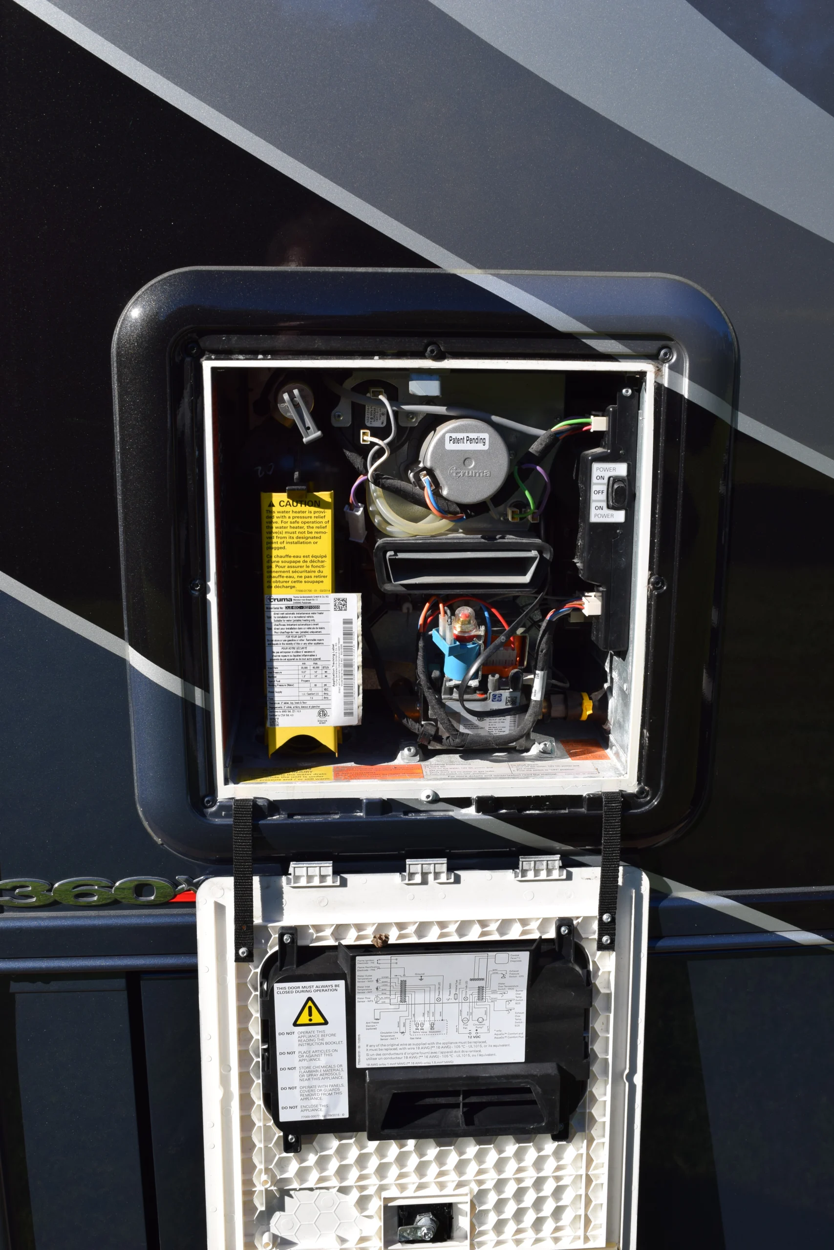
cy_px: 625
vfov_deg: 55.1
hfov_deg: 38.4
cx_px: 417
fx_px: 1199
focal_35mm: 34
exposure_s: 1/400
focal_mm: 23
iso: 200
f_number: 10
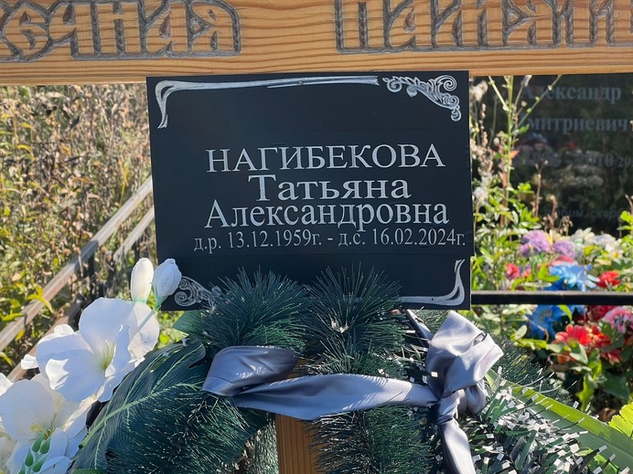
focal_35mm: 89
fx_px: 1627
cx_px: 343
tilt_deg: -14.9
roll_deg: +1.2
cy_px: 230
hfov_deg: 22.0
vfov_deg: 16.6
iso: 32
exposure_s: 1/155
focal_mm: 9
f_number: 2.8
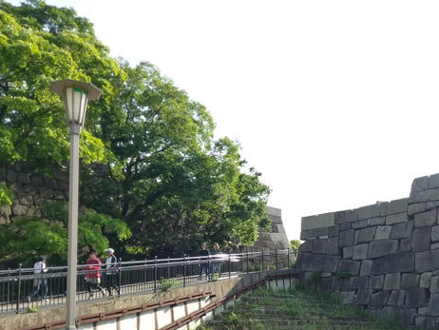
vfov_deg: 31.2
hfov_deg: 41.2
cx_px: 311
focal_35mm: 45
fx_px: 571
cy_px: 275
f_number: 1.8
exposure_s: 1/471
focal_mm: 4.58
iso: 100
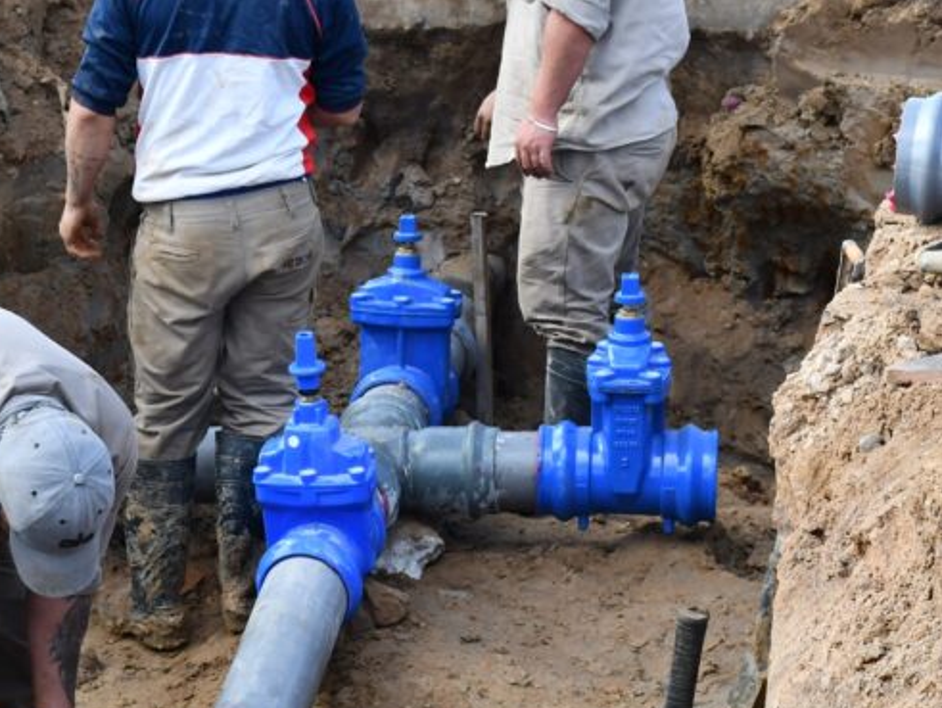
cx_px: 203
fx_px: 3159
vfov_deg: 12.8
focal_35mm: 116
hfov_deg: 16.8
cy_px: 326
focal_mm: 35
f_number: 8
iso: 160
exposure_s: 1/200
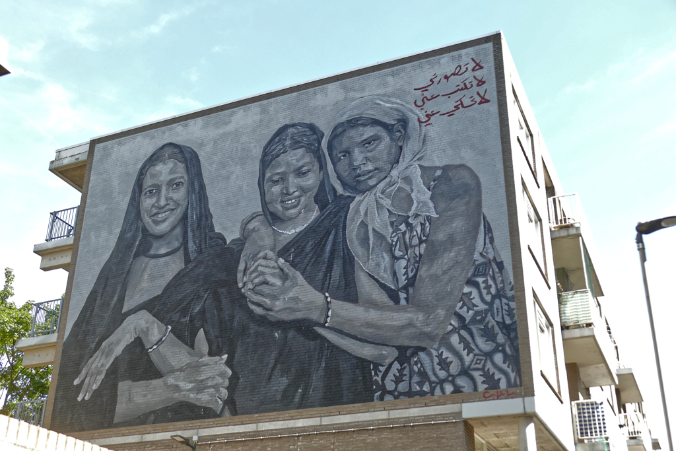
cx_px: 338
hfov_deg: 45.4
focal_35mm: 43
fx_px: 808
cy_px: 226
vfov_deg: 31.2
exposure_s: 1/250
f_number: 3.2
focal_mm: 15.8
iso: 125
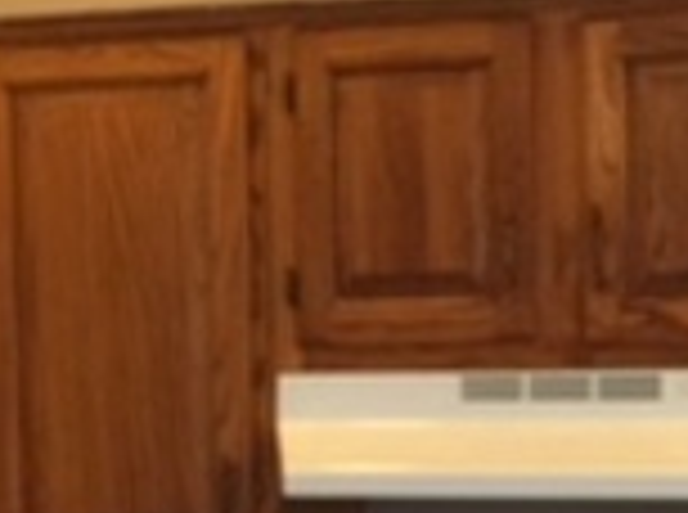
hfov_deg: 13.0
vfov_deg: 9.4
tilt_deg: -7.2
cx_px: 378
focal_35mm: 152
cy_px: 814
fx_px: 3014
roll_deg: -0.2
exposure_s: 1/15
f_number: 2.2
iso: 125
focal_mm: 4.15
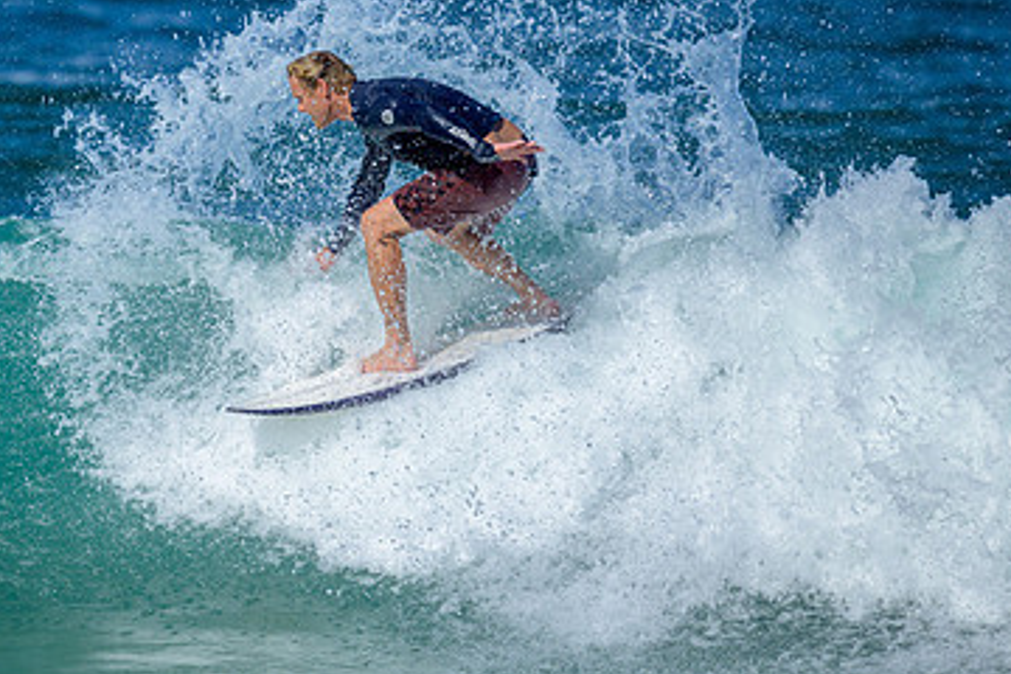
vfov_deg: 1.1
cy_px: 291
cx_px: 250
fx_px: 36169
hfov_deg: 1.6
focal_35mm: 1288
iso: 250
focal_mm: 800
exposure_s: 1/2500
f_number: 6.3
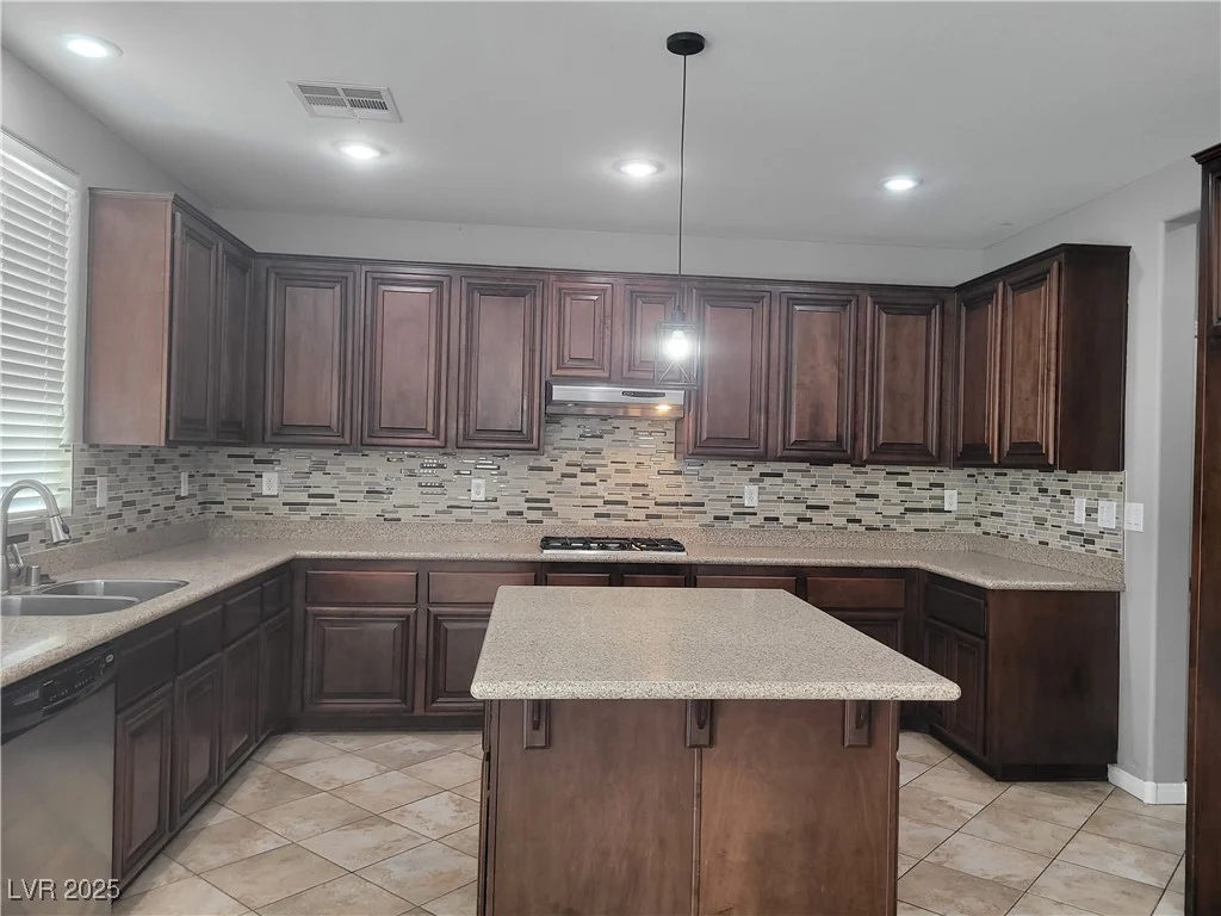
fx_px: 917
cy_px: 458
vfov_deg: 53.1
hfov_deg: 67.3
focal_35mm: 26
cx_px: 610
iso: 160
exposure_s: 1/60
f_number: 1.8
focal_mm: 5.4
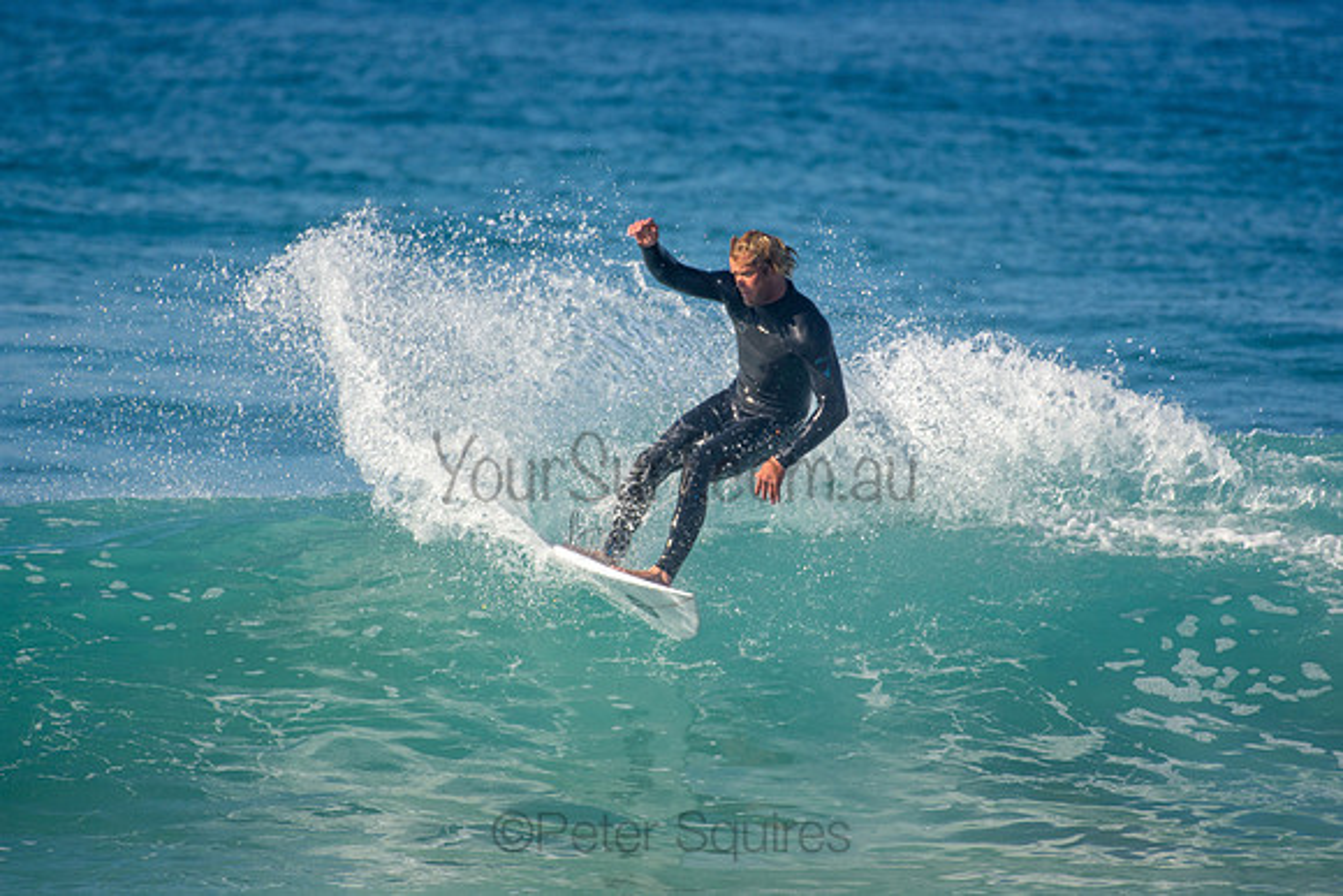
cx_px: 672
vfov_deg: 1.8
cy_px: 448
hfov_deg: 2.7
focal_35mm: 750
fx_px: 27984
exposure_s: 1/1600
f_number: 5.6
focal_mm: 500
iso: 250
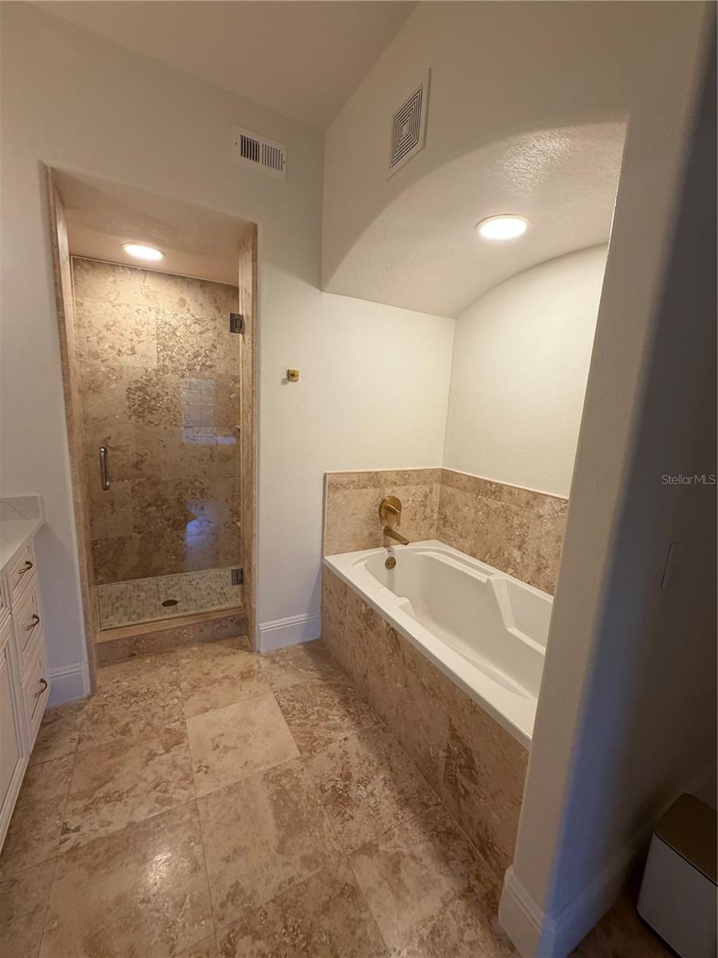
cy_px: 479
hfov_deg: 85.7
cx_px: 359
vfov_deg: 102.1
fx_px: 387
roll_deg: -3.6
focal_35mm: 14
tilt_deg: -9.8
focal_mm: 2.22
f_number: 2.2
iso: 125
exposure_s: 1/120
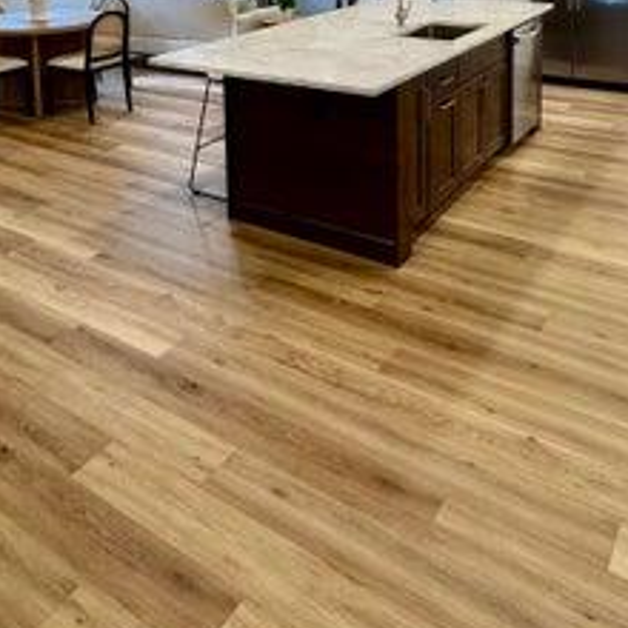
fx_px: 739
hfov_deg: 45.5
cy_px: -17
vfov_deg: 39.8
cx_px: 223
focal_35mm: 36
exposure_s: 1/100
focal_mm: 2.22
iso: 200
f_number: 2.2
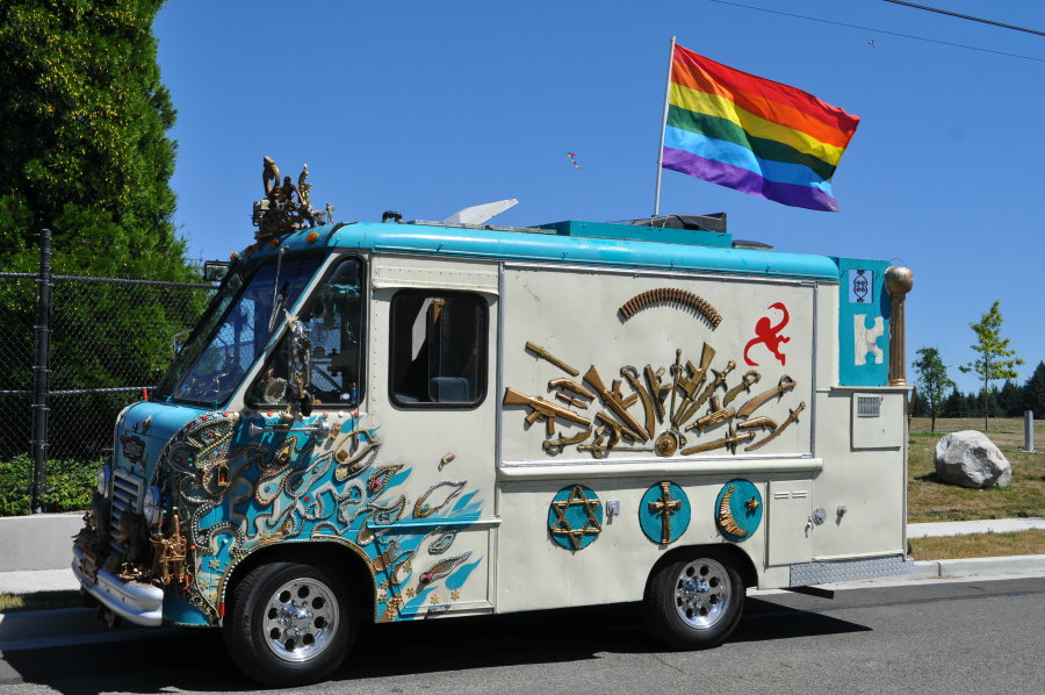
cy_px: 348
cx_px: 522
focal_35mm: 44
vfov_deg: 30.8
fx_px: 1261
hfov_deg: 45.0
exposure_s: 1/500
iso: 200
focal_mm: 29
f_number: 11
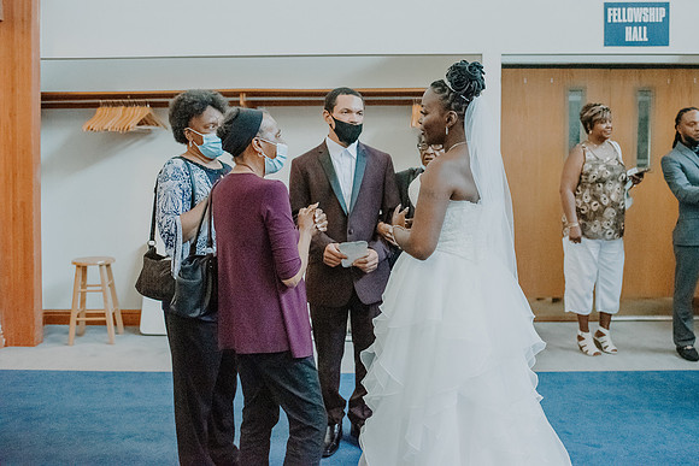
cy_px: 209
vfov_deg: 34.5
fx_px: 749
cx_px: 385
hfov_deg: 49.9
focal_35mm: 39
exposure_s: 1/1250
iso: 12800
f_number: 3.2
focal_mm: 35
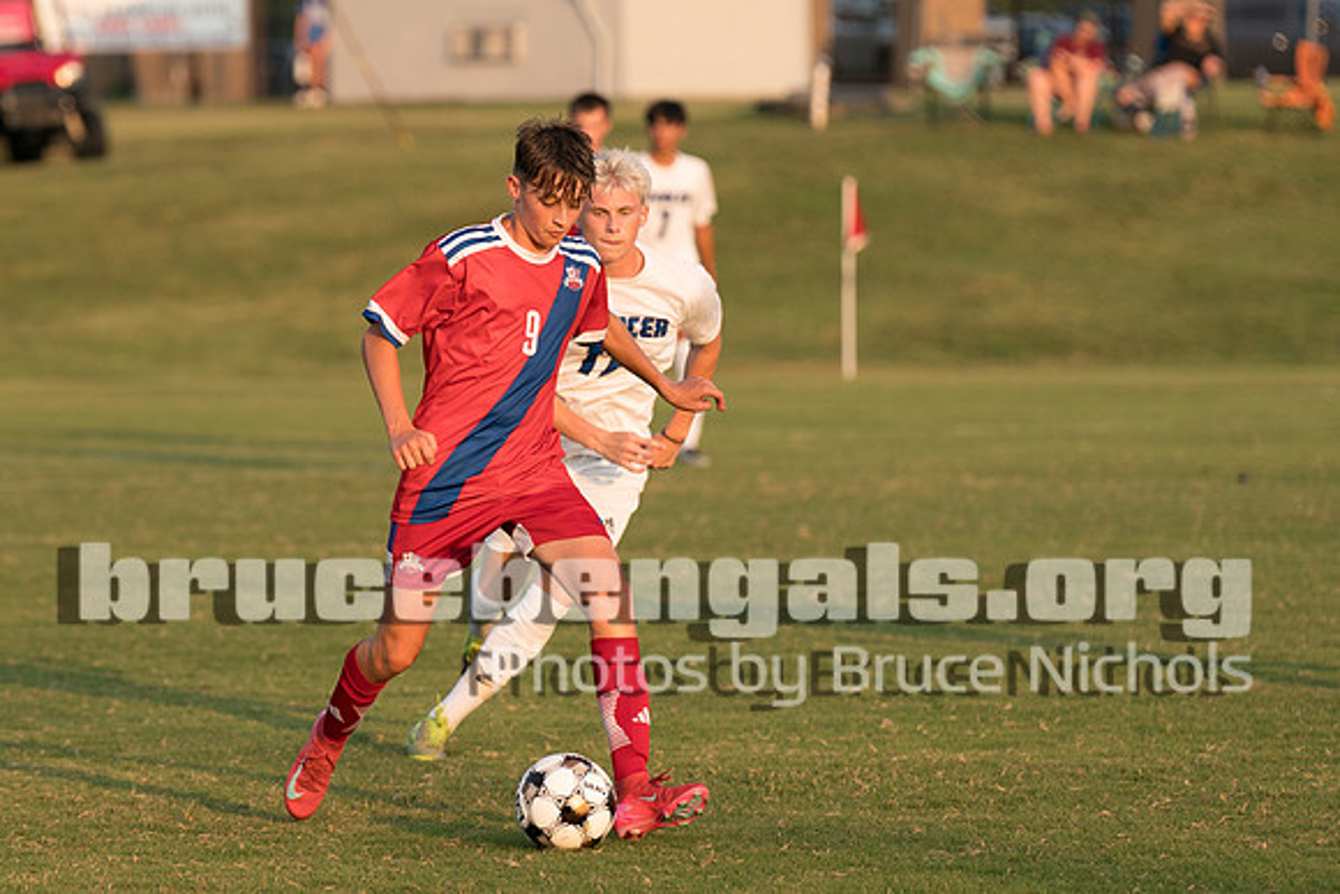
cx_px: 477
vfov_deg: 5.1
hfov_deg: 7.6
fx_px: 10108
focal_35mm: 272
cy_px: 334
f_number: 2.8
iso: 200
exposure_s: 1/1250
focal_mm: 146
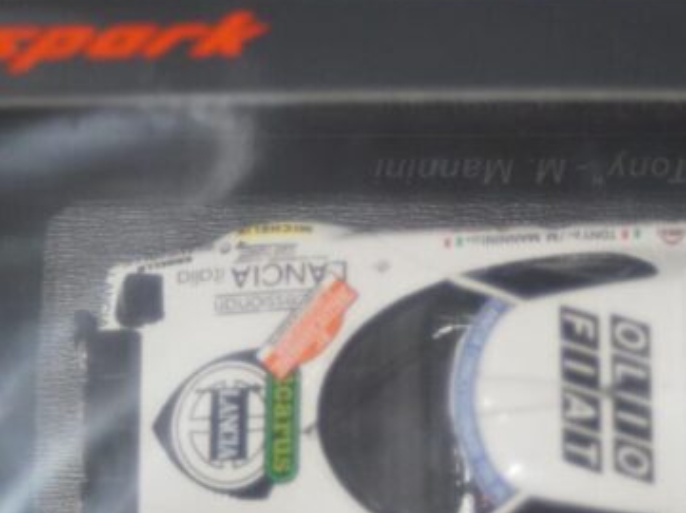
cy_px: 357
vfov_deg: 10.3
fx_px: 2851
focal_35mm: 144
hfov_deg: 13.7
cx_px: 477
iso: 2500
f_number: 5.6
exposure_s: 1/160
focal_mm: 60
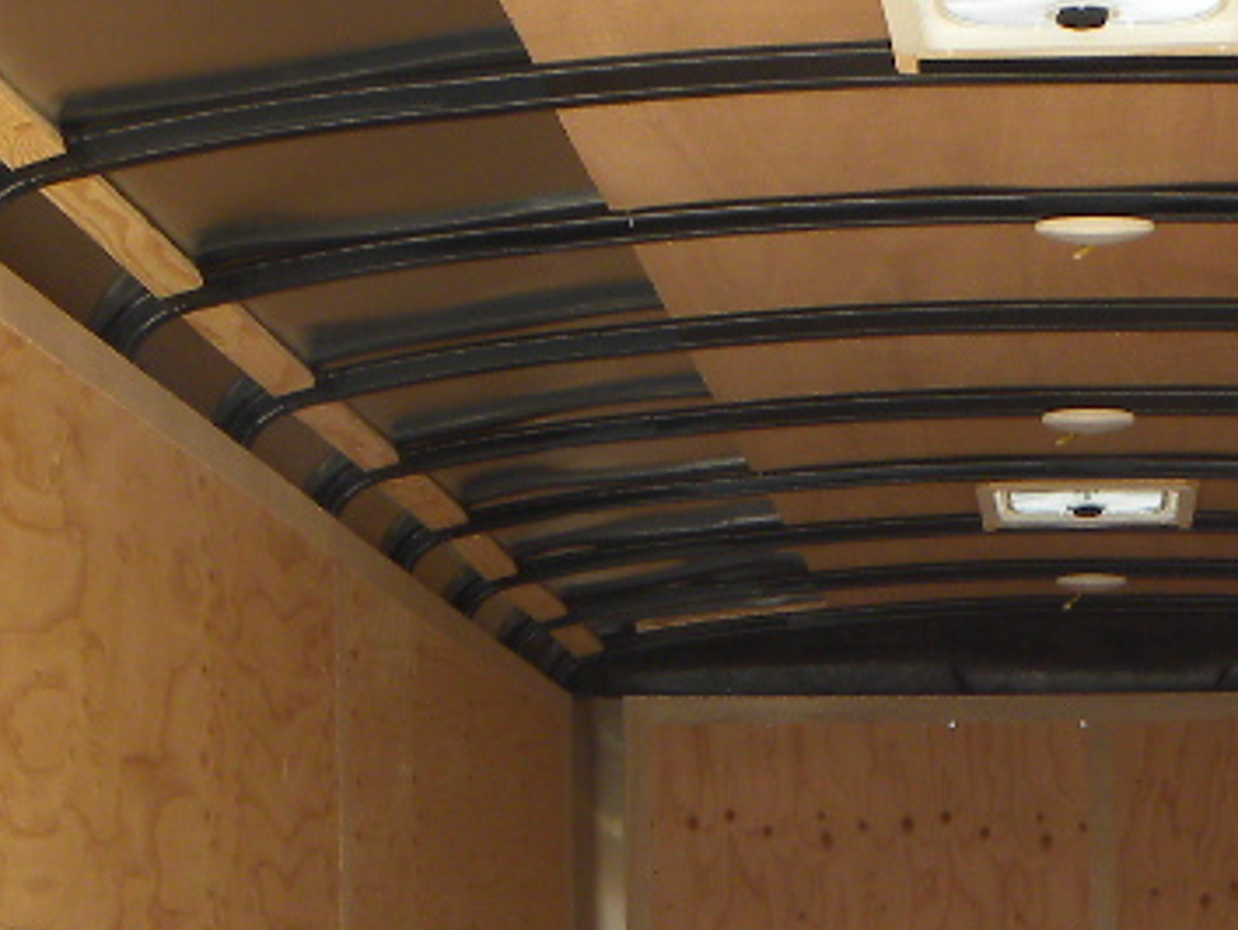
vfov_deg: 15.0
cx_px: 1144
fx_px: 3364
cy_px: 1227
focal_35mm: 94
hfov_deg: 20.4
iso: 64
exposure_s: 1/146
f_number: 4.5
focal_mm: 4.6
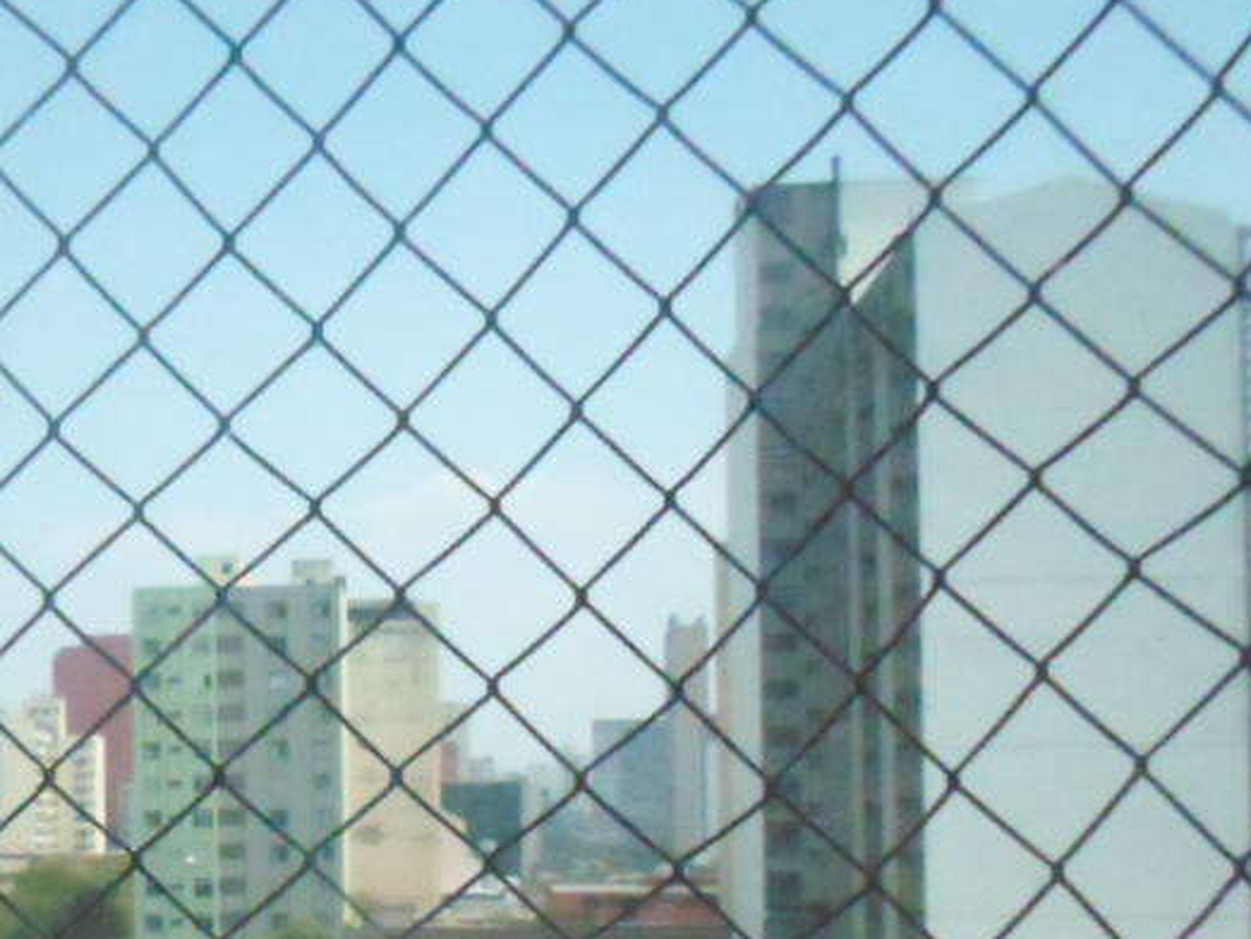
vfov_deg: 28.6
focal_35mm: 49
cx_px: 192
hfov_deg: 37.1
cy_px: 829
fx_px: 1772
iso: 1600
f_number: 9.2
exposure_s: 1/2000
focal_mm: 4.5
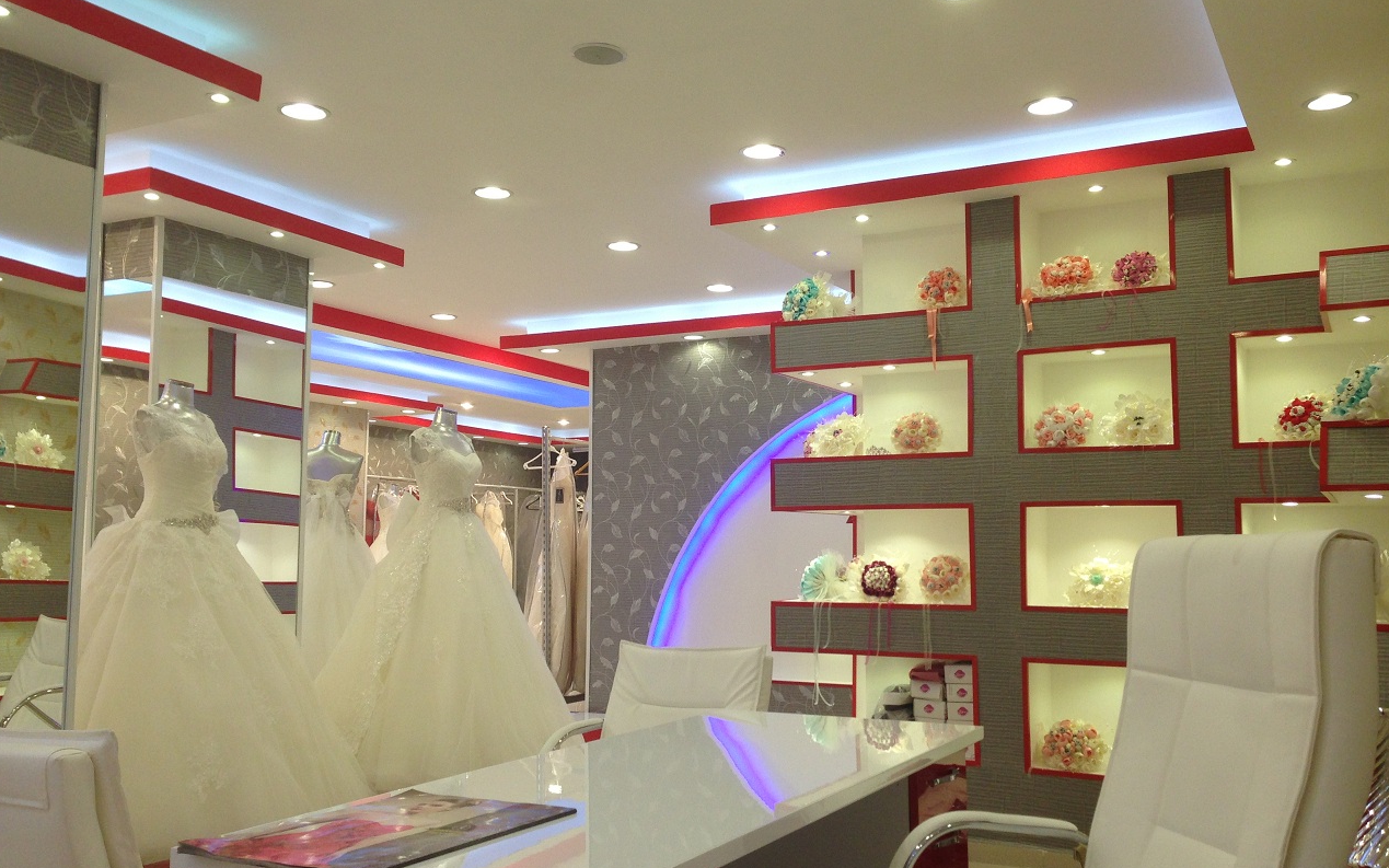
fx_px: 1363
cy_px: 420
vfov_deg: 35.3
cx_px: 699
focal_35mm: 36
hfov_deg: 54.0
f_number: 2.4
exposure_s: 1/120
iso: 80
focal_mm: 4.13
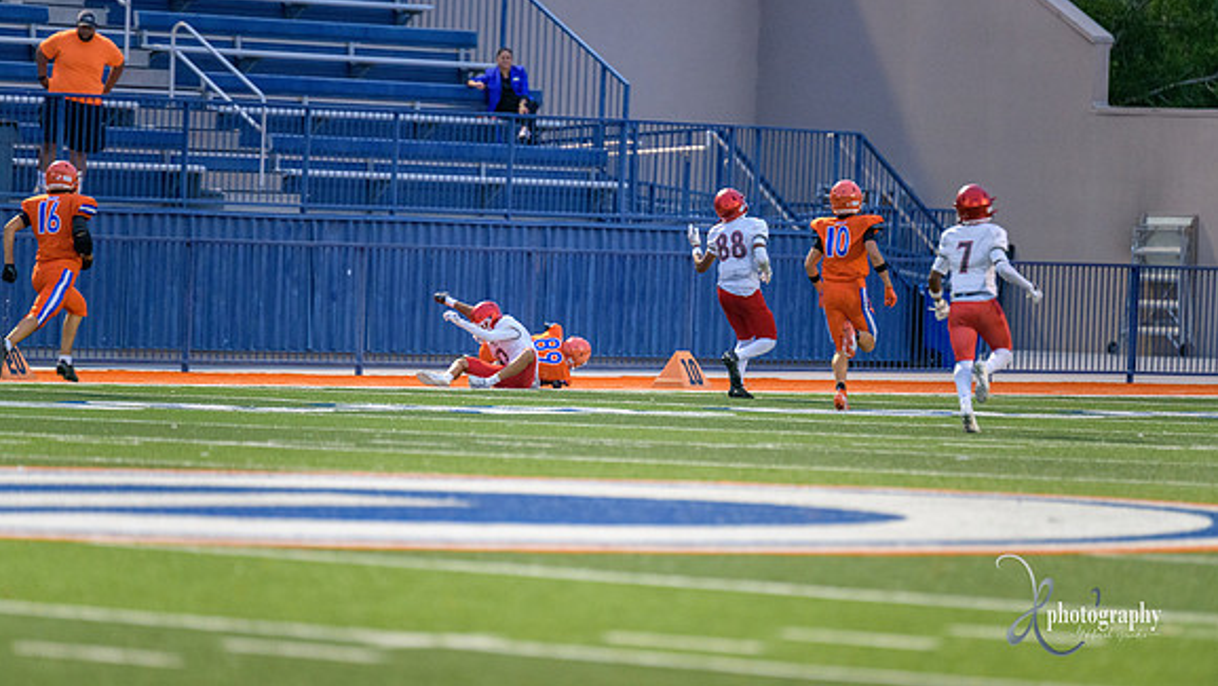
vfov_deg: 3.8
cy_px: 301
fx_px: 10209
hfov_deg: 6.8
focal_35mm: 316
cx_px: 610
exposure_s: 1/800
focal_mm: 300
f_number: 2.8
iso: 3600
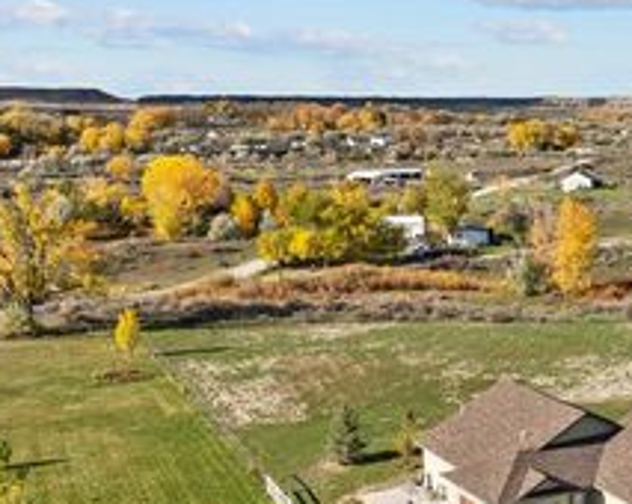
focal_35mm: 55
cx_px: 611
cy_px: 296
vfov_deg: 27.5
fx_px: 1028
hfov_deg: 31.9
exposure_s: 1/200
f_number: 6.3
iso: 100
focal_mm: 12.29
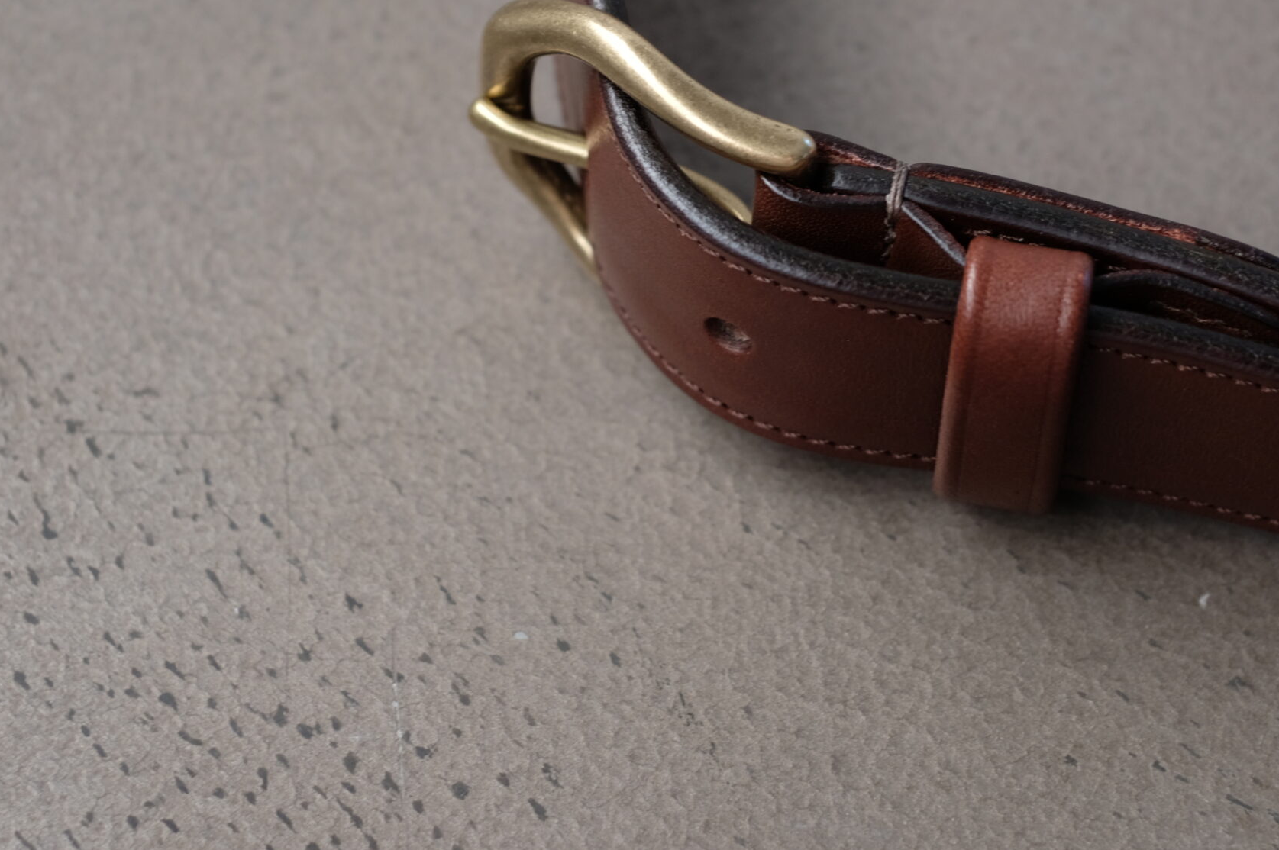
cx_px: 765
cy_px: 227
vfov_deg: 16.8
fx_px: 2875
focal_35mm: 81
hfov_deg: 25.0
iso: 200
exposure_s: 1/80
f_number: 4
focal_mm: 35
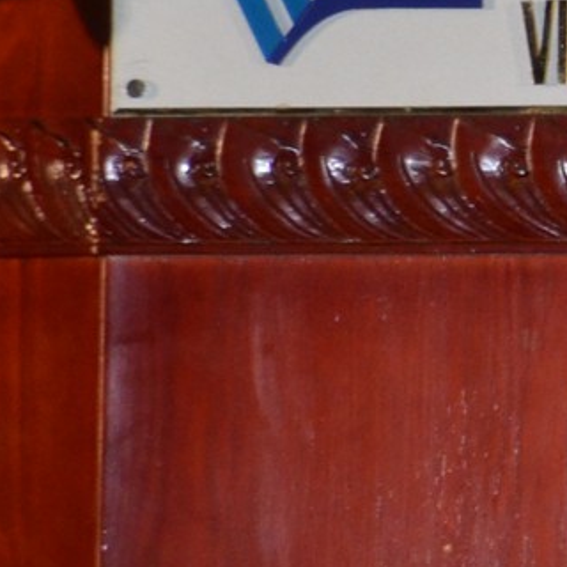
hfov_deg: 1.6
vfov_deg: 1.6
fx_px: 20607
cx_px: 1595
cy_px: -431
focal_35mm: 1112
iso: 800
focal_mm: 140
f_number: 5.6
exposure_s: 1/60
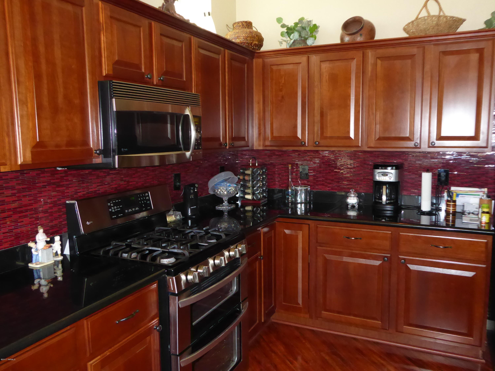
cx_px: 248
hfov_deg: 61.7
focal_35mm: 29
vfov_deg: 48.2
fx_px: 415
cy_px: 186
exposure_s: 1/60
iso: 800
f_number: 3.5
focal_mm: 5
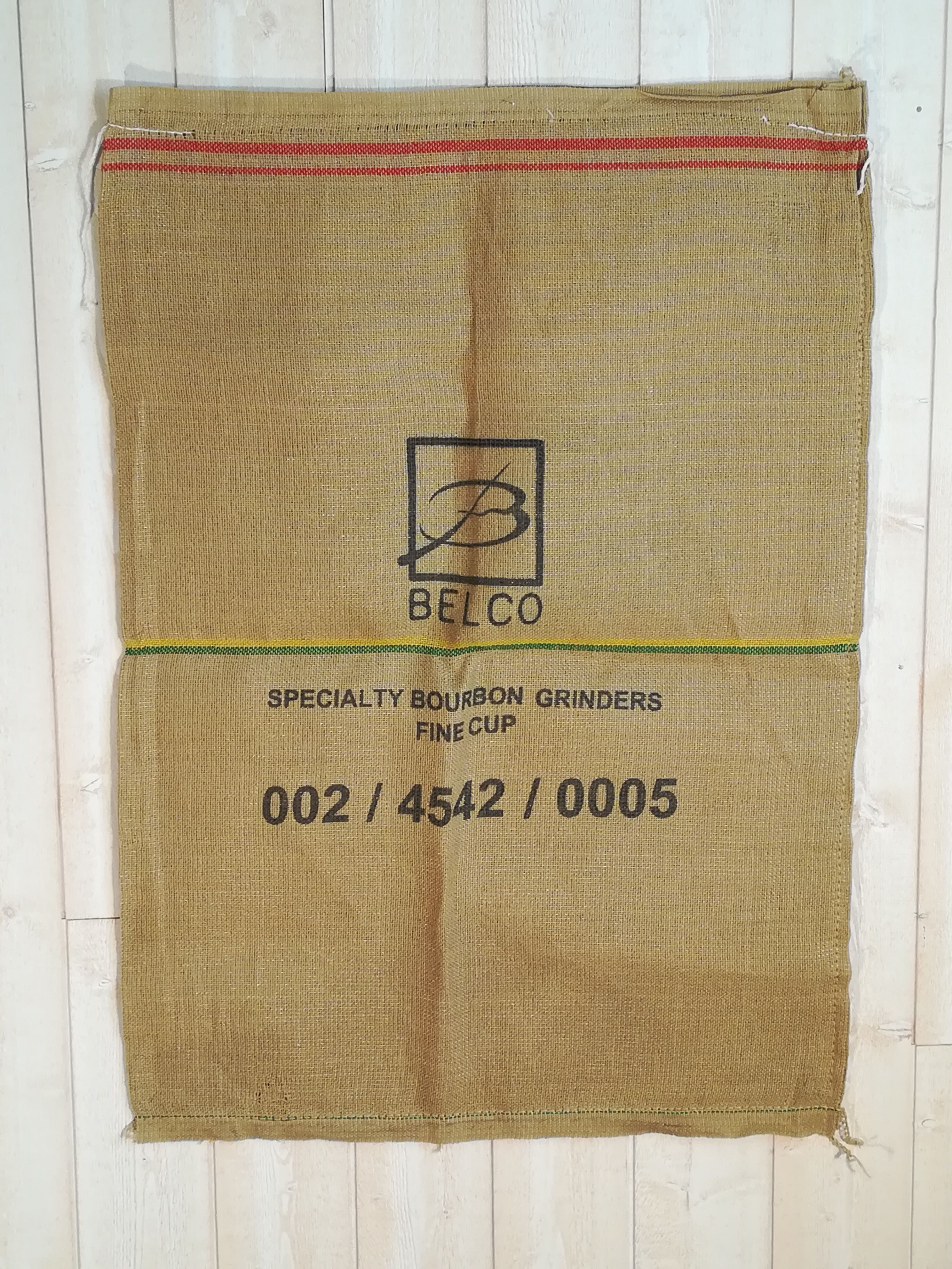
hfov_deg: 29.7
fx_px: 1797
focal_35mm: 49
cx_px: 476
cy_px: 634
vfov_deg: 38.9
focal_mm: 3.83
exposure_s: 1/100
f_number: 2.2
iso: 80
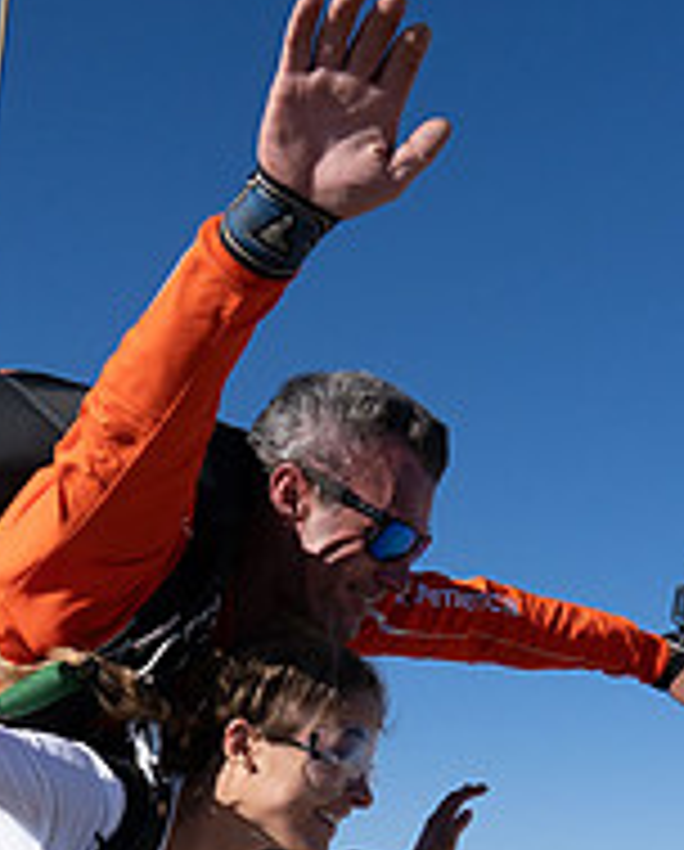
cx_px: 261
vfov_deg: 26.7
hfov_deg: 22.2
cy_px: 726
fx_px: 1740
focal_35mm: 69
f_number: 11
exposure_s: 1/2000
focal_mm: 24
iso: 800
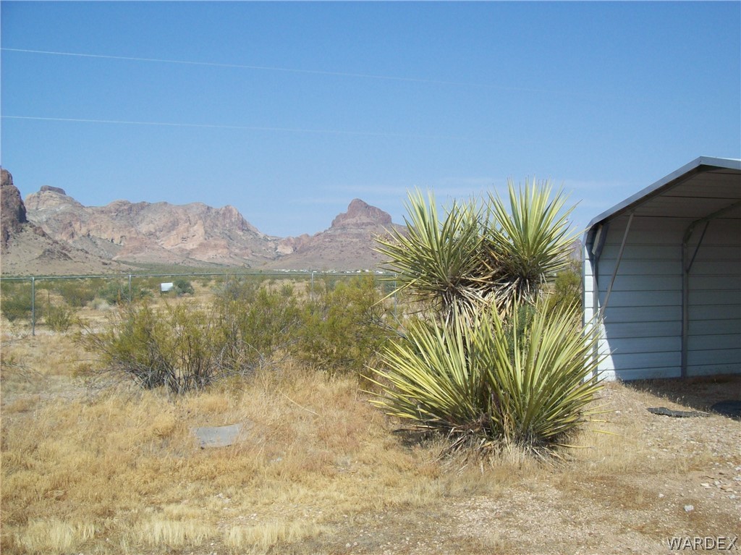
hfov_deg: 51.4
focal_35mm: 36
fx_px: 770
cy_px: 278
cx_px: 370
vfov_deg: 39.6
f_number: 4.8
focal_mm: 6
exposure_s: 1/656
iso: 80
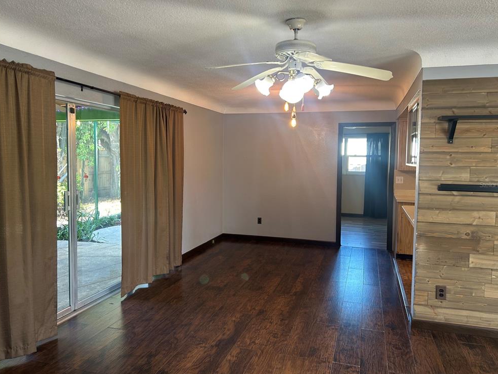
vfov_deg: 51.4
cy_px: 184
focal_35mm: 27
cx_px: 252
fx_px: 389
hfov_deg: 65.3
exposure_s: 1/60
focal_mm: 5.7
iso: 64
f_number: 1.5
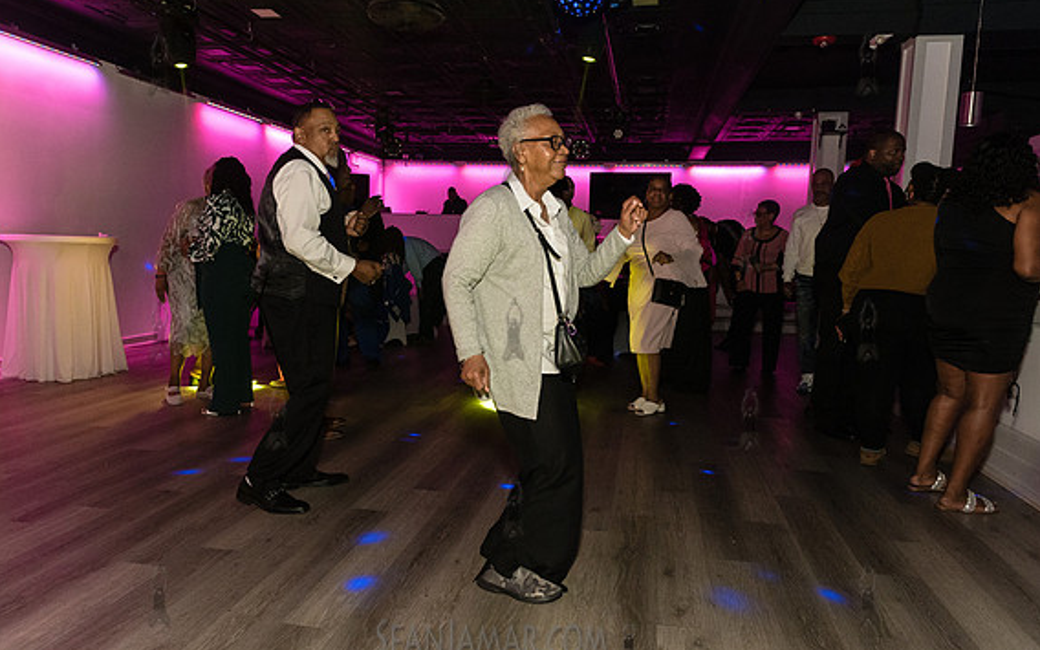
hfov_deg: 72.5
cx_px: 513
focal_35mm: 25
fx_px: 709
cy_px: 329
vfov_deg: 49.3
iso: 4000
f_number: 4.5
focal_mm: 24
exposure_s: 1/200
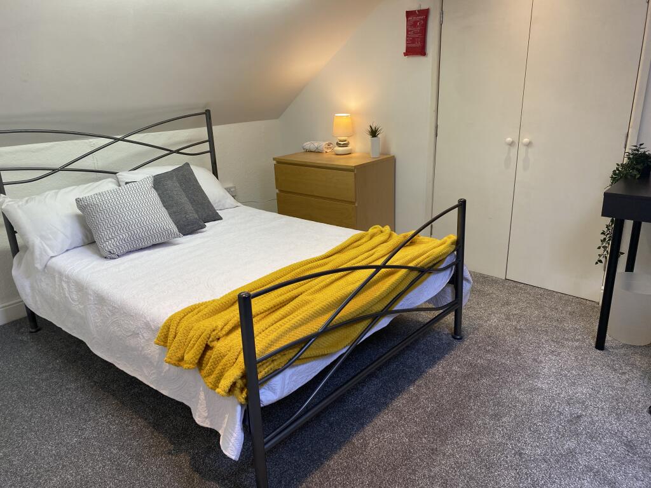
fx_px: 489
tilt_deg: -18.2
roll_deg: +2.3
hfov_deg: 67.3
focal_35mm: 26
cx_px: 326
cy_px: 244
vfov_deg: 53.1
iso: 100
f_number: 1.8
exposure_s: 1/100
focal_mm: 4.25
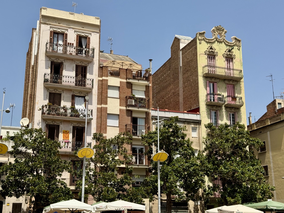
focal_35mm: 48
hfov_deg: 39.7
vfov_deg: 30.3
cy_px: 106
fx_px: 394
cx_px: 142
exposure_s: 1/4975
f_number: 1.78
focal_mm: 6.76
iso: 64
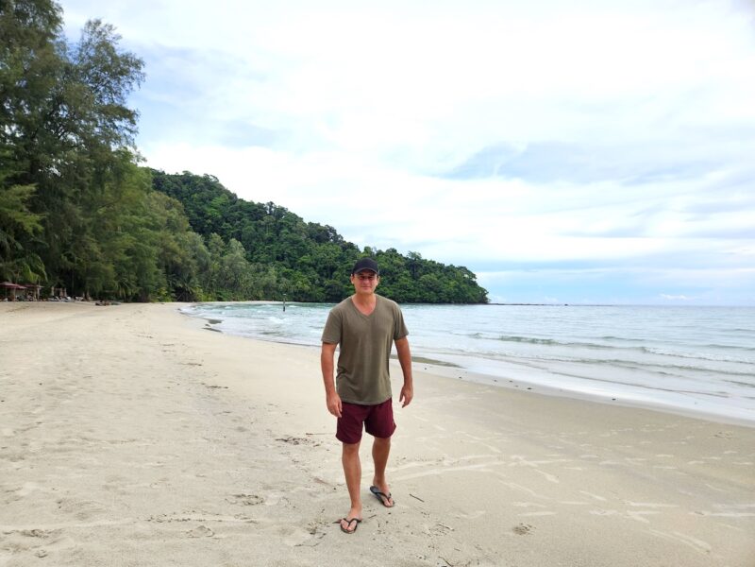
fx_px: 502
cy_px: 284
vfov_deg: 58.9
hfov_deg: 73.9
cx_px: 378
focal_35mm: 23
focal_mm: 5.4
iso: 25
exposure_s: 1/852
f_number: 1.8
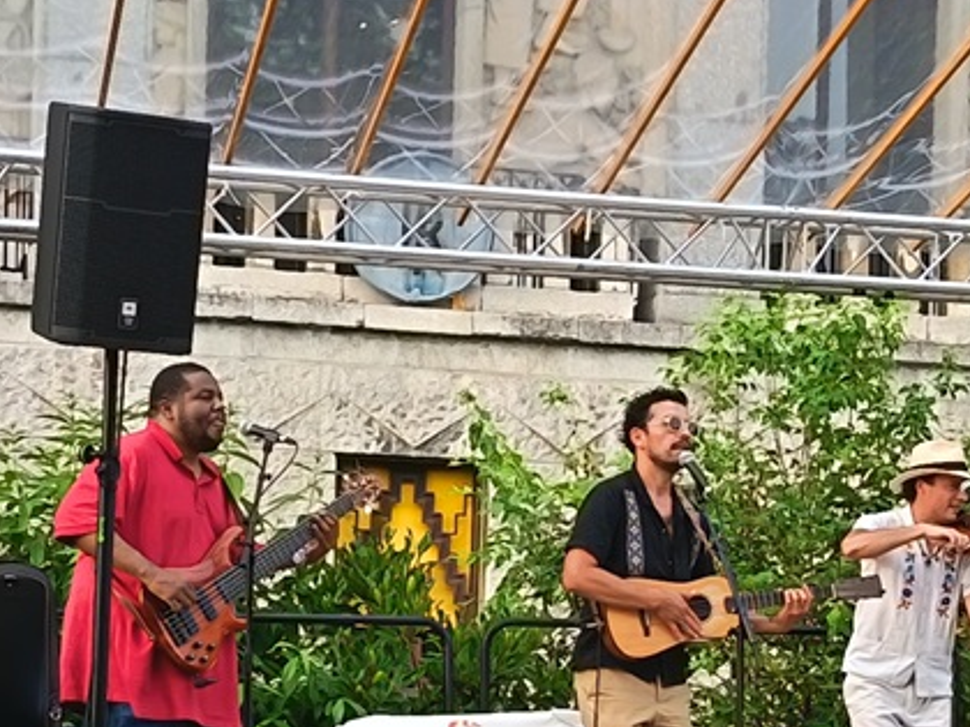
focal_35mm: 96
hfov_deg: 20.3
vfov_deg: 15.3
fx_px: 2690
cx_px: 707
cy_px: 609
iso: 145
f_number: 1.75
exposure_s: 1/100
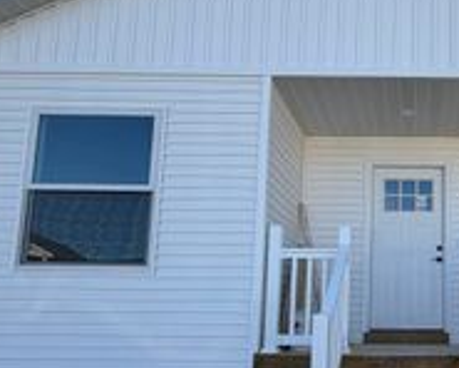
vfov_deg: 39.6
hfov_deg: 44.2
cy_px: 250
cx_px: 422
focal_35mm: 37
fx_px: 503
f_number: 2.2
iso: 40
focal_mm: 2.22
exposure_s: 1/770
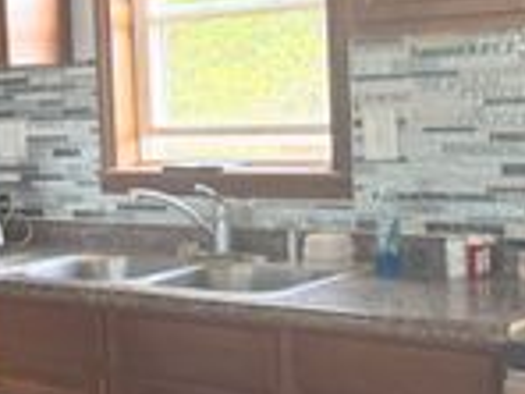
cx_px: -110
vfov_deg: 18.2
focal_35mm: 81
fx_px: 1228
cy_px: 165
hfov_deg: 22.2
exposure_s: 1/60
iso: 250
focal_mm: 6.76
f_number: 1.78
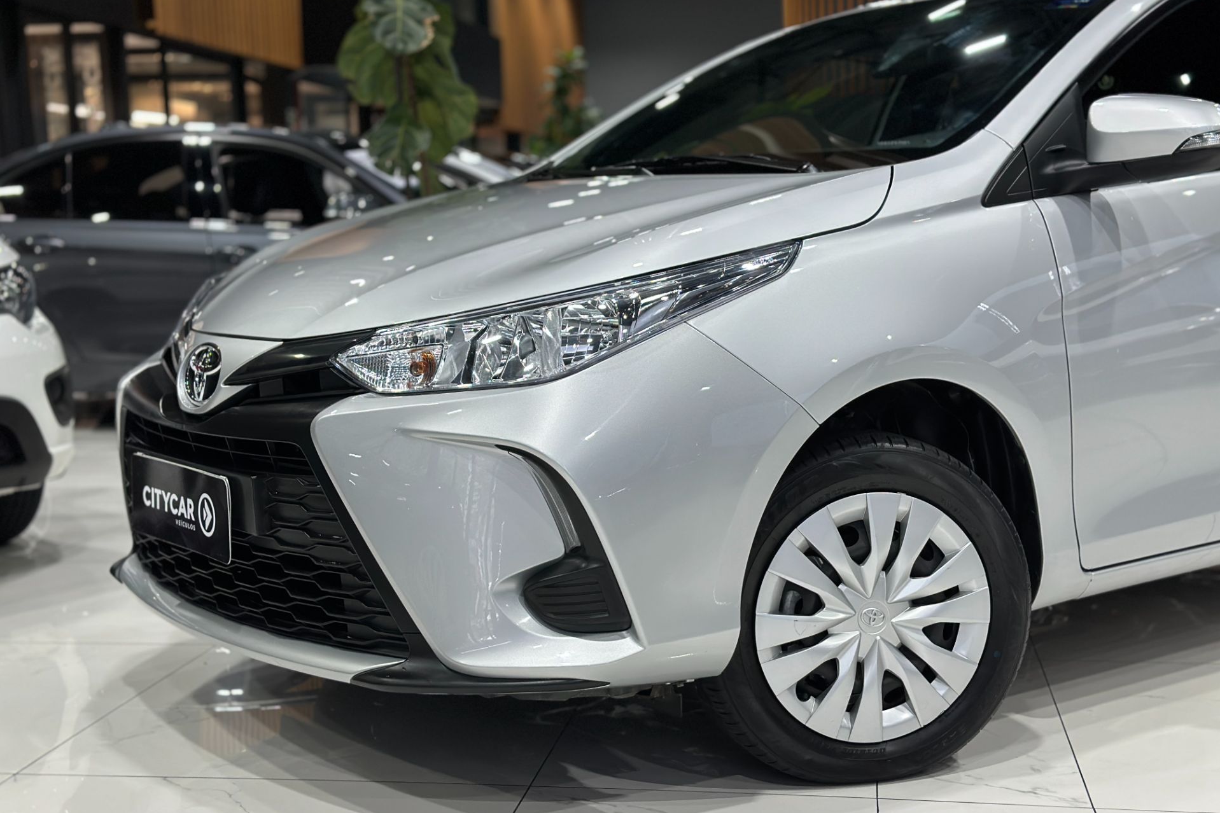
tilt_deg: -7.9
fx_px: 1694
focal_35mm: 50
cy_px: 443
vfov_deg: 27.0
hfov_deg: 39.6
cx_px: 610
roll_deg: +1.5
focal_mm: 6.86
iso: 125
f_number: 1.78
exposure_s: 1/120
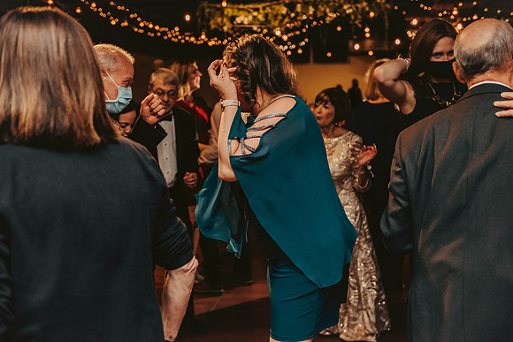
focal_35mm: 48
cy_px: 171
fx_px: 684
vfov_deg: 28.1
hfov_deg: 41.1
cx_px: 256
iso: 2000
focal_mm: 48
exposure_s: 1/200
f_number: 3.2
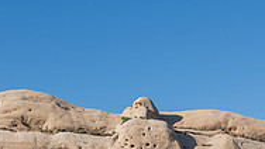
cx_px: 87
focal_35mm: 113
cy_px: 266
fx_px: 794
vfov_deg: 10.2
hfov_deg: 18.9
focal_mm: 35
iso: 200
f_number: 9
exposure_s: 1/400
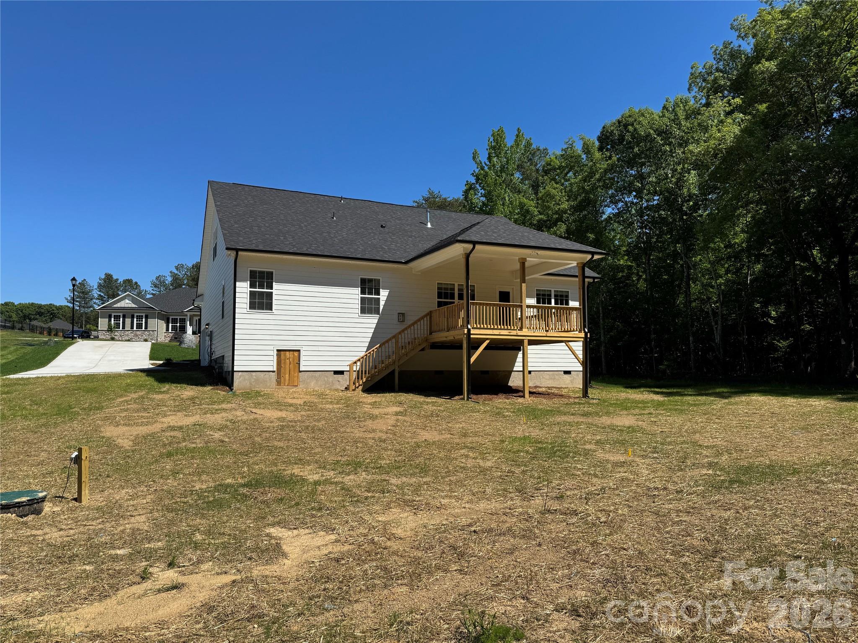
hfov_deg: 71.6
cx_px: 429
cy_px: 322
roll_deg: +0.4
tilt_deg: +4.9
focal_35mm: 24
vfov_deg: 56.8
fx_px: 595
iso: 80
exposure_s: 1/4608
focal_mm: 6.76
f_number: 1.78
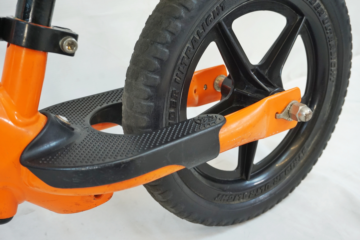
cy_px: 120
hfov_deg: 49.6
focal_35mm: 39
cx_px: 180
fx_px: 390
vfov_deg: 34.2
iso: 640
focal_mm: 26
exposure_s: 1/40
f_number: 6.3
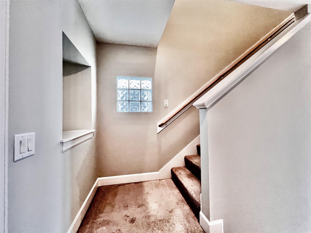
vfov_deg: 89.9
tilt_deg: -0.7
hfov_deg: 106.2
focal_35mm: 13
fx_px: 117
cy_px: 116
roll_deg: +1.3
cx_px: 156
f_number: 1.8
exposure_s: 1/60
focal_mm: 1.57
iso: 500
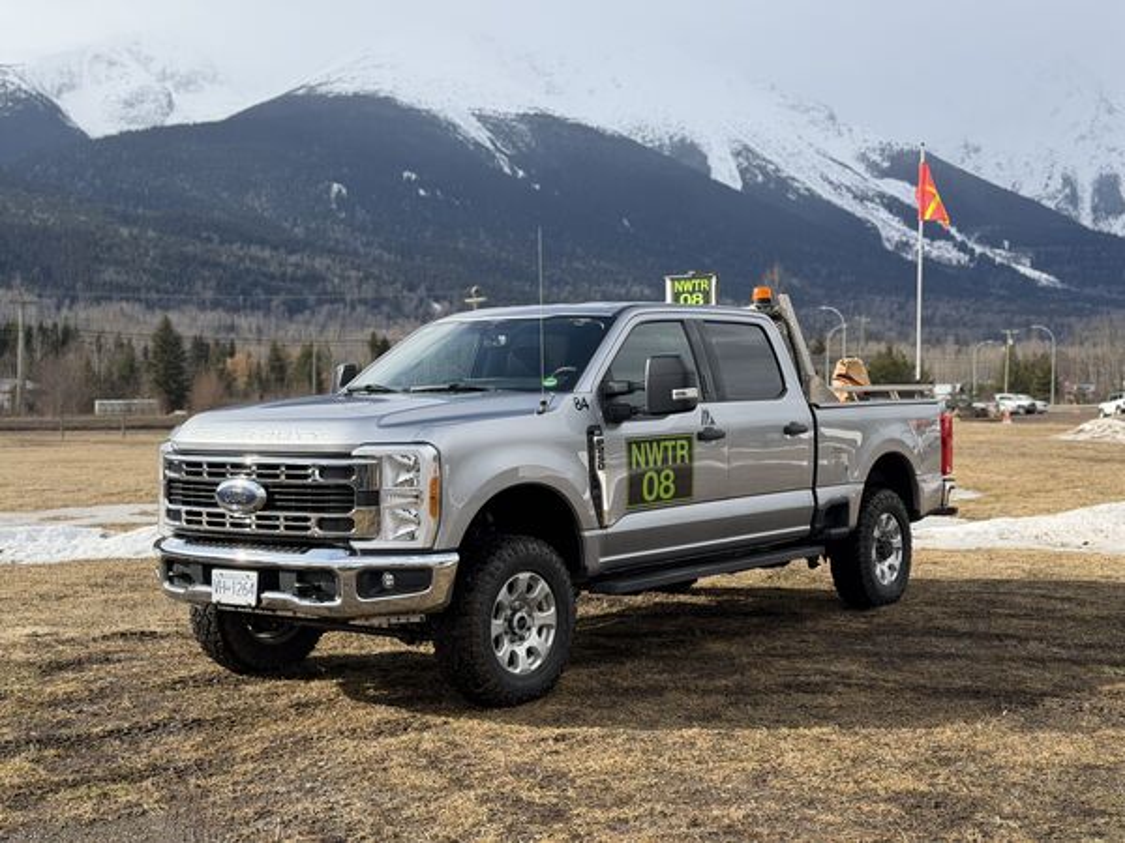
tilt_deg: -0.3
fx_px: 1560
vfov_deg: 30.3
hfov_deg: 39.7
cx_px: 562
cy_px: 422
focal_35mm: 48
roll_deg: -0.1
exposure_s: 1/4098
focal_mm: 6.76
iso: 80
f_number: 1.78
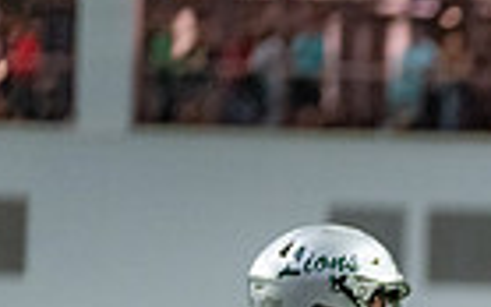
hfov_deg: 3.4
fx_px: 8206
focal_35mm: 613
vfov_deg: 2.1
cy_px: 541
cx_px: 952
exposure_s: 1/800
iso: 3200
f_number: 2.8
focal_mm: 137
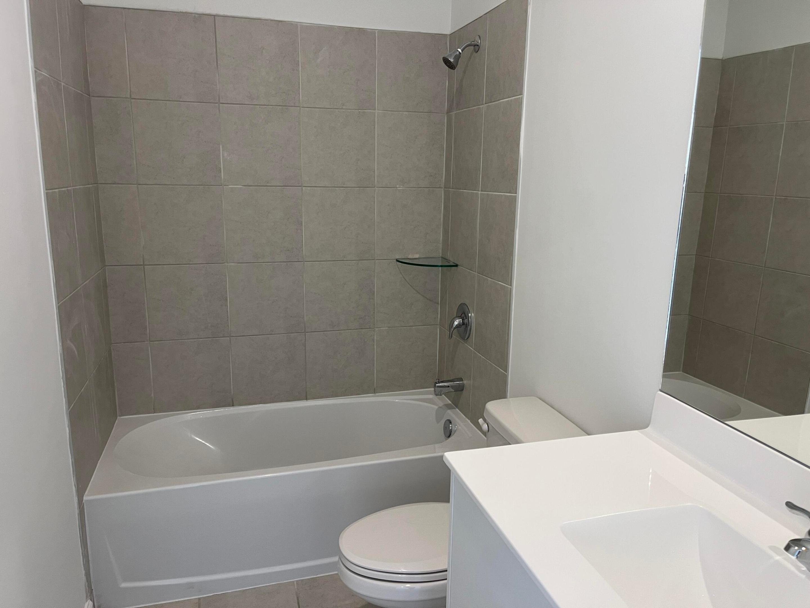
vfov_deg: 53.1
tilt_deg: -12.2
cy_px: 304
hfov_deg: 67.3
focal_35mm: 26
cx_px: 405
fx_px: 608
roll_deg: -0.4
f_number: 1.6
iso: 80
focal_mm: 5.1
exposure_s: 1/60
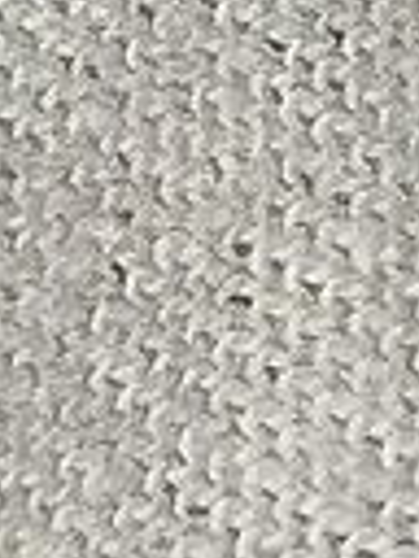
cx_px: -371
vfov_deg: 4.9
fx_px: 6520
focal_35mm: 404
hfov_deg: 3.7
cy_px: -375
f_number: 1.7
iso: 160
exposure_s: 1/50
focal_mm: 5.31
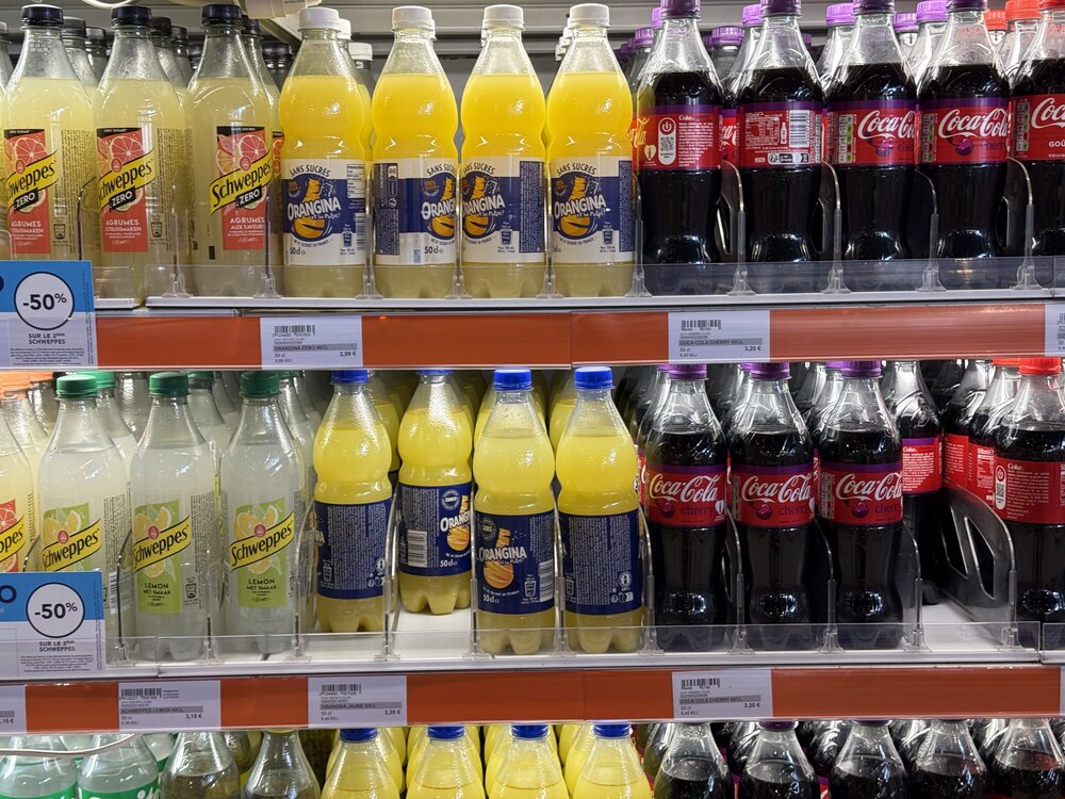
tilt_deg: -7.6
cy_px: 400
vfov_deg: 30.3
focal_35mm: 48
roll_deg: +3.3
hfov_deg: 39.7
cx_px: 532
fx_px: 1477
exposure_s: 1/100
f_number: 1.78
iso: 64
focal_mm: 6.76
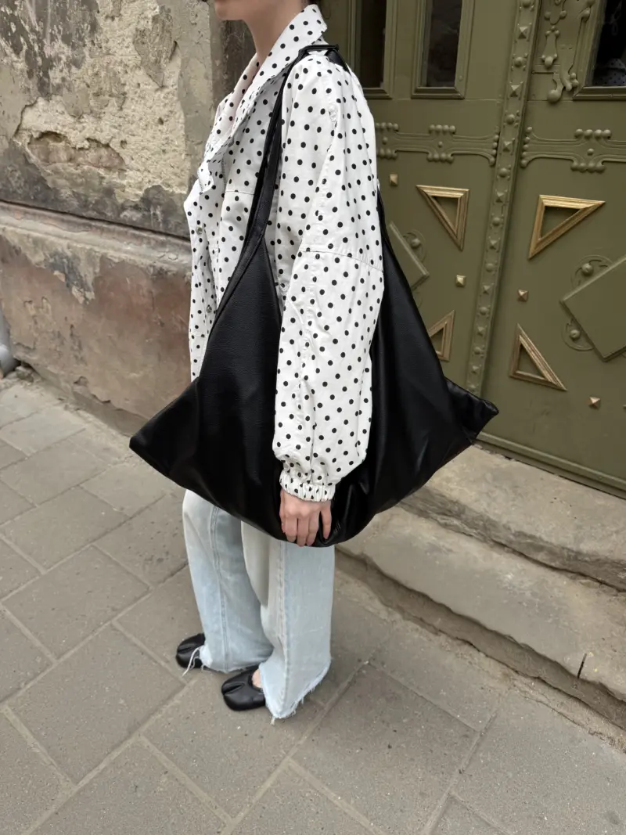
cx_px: 313
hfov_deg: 56.8
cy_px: 418
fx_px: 579
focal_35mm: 24
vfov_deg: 71.6
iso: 80
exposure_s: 1/1493
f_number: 1.78
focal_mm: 6.76
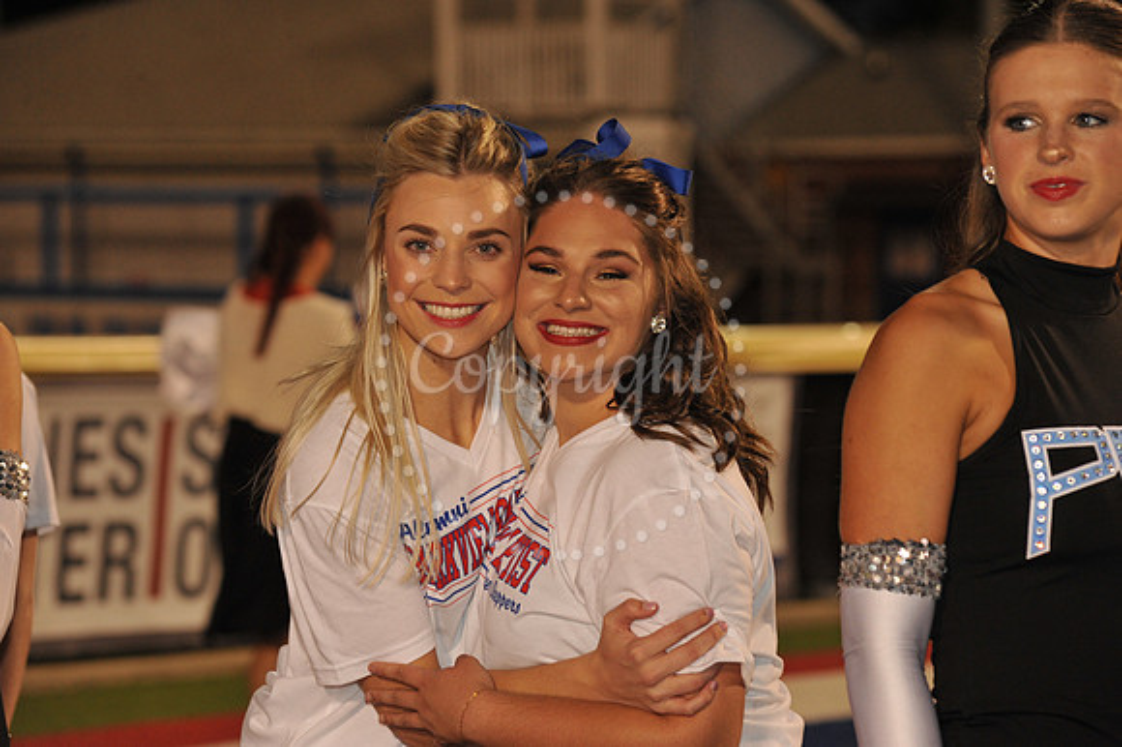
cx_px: 561
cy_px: 374
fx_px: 4828
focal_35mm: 155
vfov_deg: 8.8
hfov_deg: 13.3
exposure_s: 1/125
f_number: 7.1
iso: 1600
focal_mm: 155
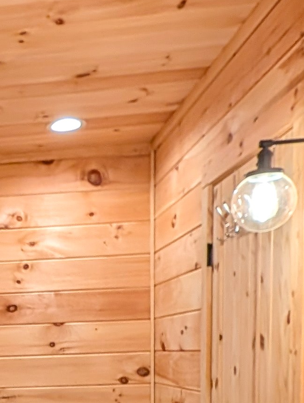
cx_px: -121
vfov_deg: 30.7
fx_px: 666
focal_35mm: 57
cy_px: 426
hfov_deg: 22.3
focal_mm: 2.23
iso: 38
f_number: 1.95
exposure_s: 1/40
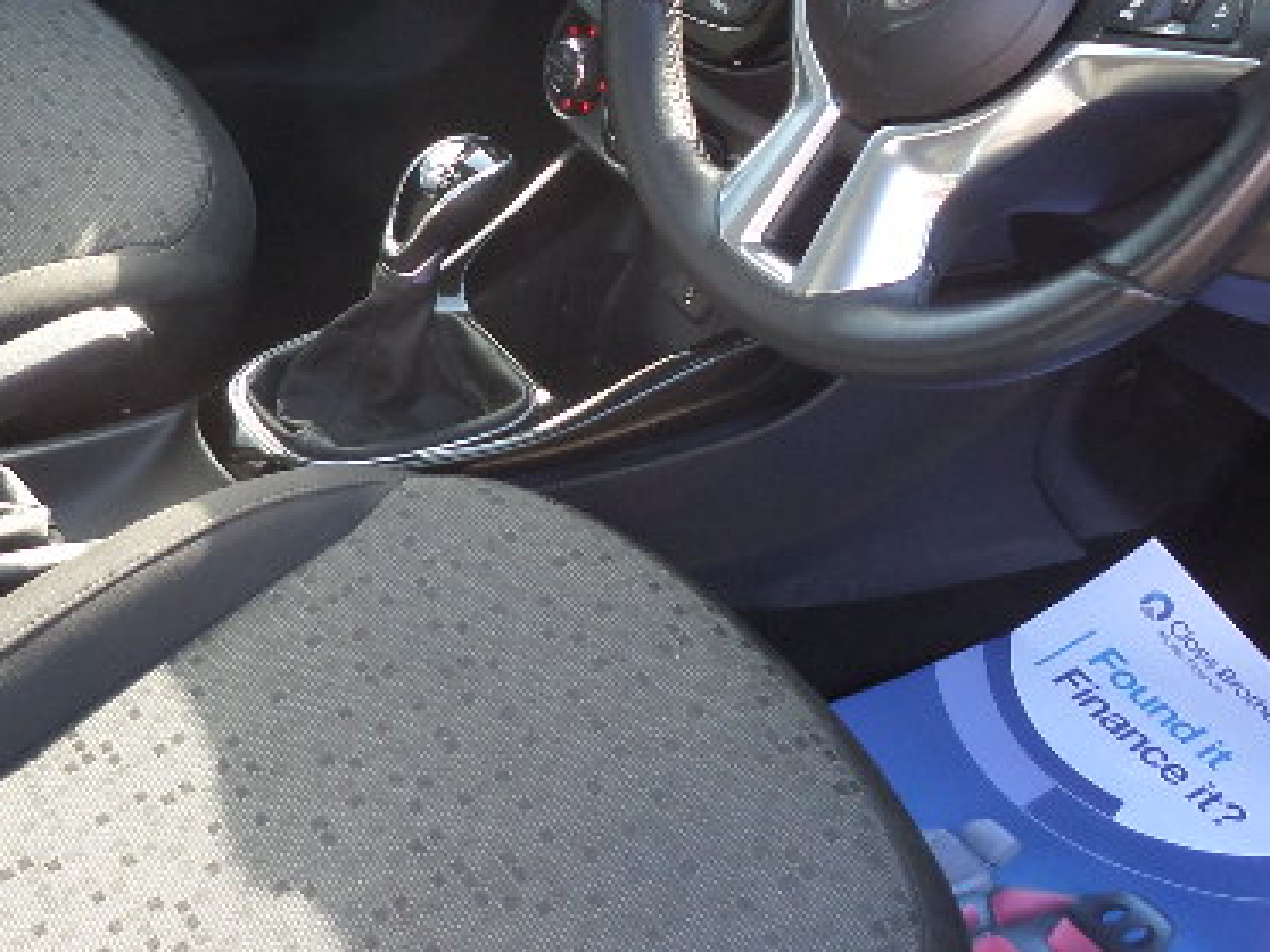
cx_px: 294
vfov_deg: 22.2
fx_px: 2421
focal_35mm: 66
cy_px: 365
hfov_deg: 28.9
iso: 100
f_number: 3.1
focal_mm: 4.3
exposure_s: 1/30
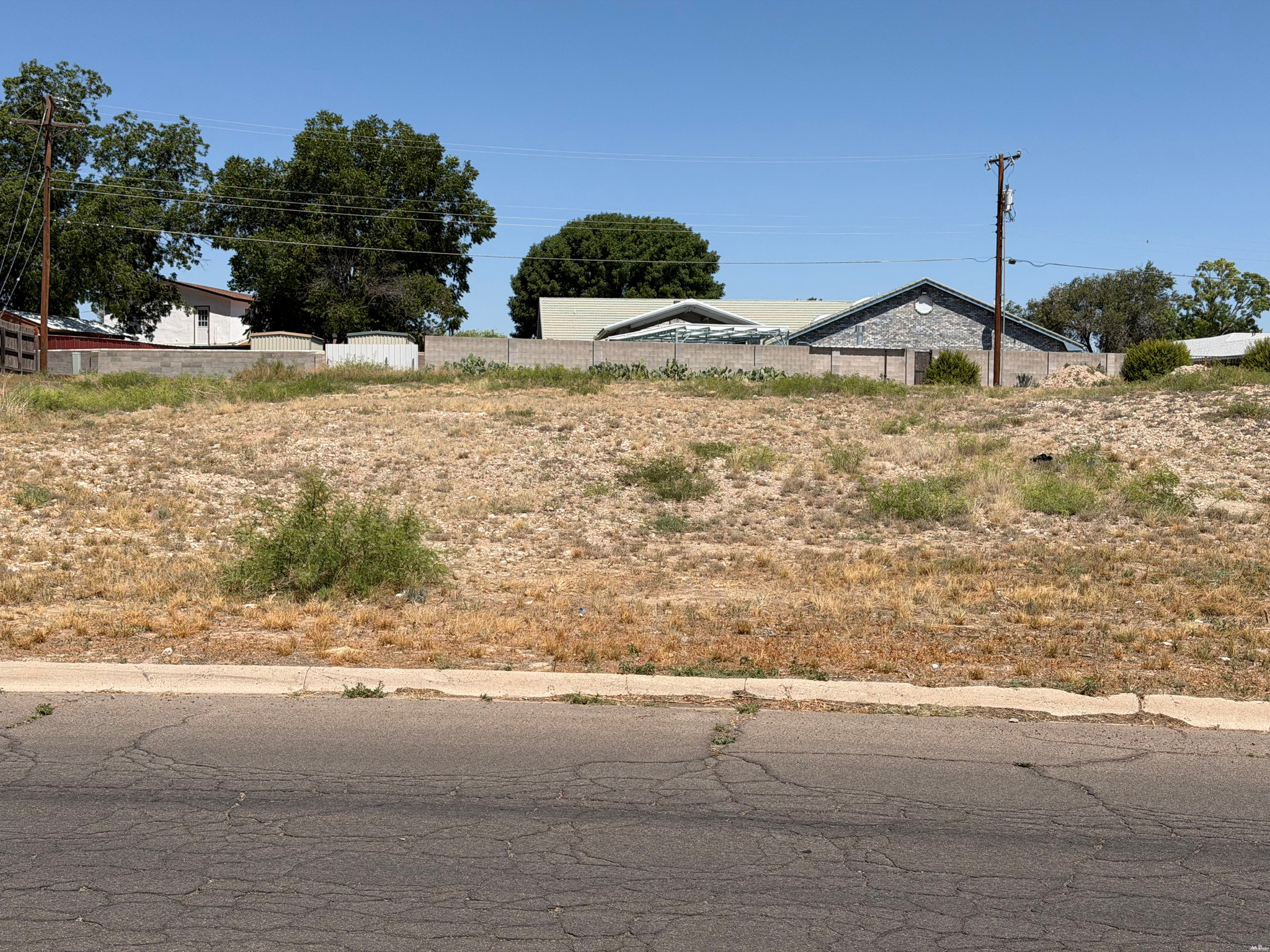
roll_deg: -0.3
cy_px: 476
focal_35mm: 48
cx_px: 635
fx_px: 1761
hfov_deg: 39.7
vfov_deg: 30.3
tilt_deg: -1.5
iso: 64
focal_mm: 6.76
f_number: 1.78
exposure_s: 1/7143
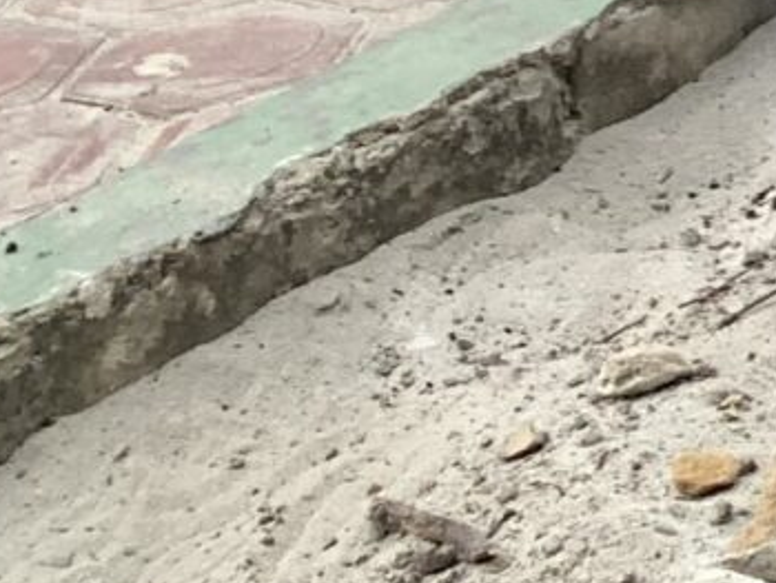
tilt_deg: -7.5
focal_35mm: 190
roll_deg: +0.6
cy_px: -1270
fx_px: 4262
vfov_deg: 6.9
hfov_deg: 8.3
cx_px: 2525
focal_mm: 4.25
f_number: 1.8
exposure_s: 1/452
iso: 25
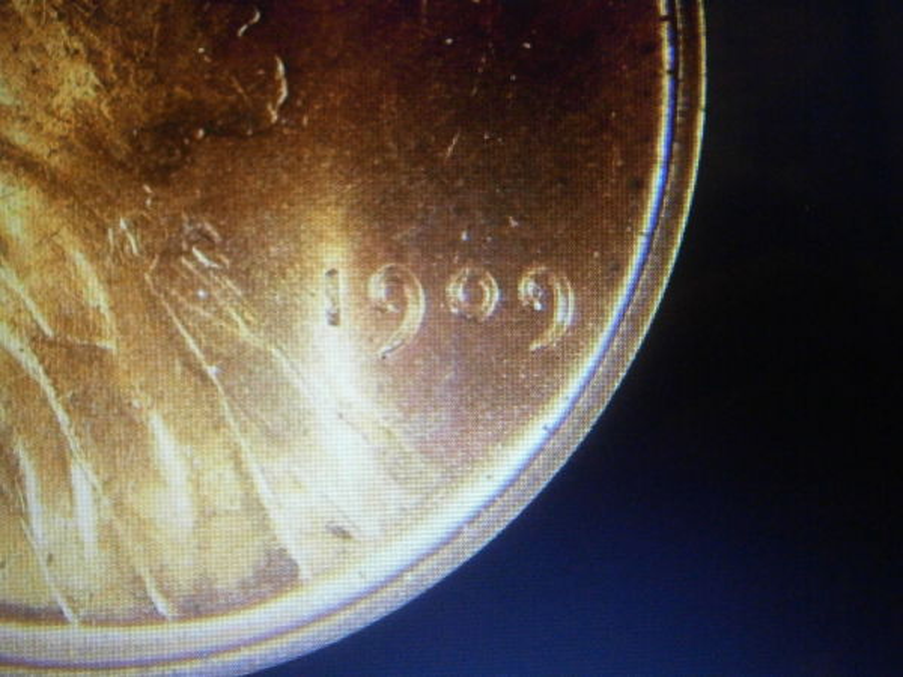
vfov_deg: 30.9
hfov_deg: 40.4
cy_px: 338
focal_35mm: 47
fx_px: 1226
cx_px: 452
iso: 800
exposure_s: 1/100
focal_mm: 8.3
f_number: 3.4
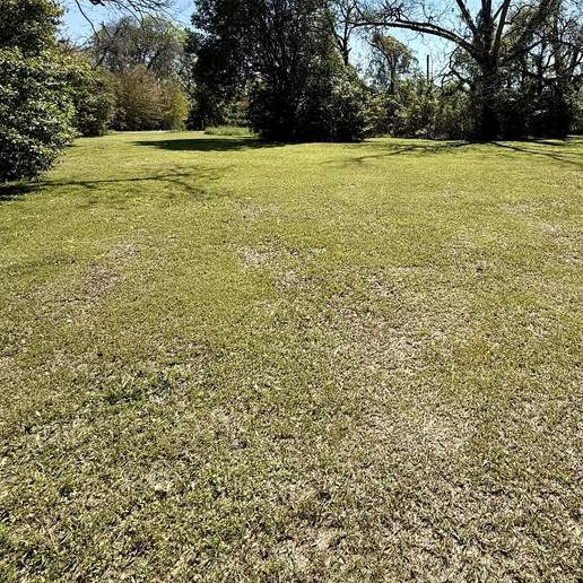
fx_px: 438
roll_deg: +0.3
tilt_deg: -6.0
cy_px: 166
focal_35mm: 23
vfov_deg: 64.3
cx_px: 389
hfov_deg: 65.5
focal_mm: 2.22
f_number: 2.2
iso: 50
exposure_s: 1/1613
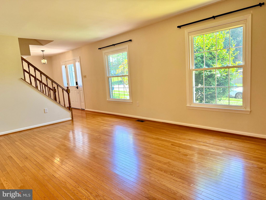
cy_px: 100
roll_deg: +4.0
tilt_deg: -7.1
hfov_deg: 71.6
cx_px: 133
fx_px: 184
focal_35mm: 24
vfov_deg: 56.8
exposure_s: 1/191
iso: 200
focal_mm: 6.76
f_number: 1.78
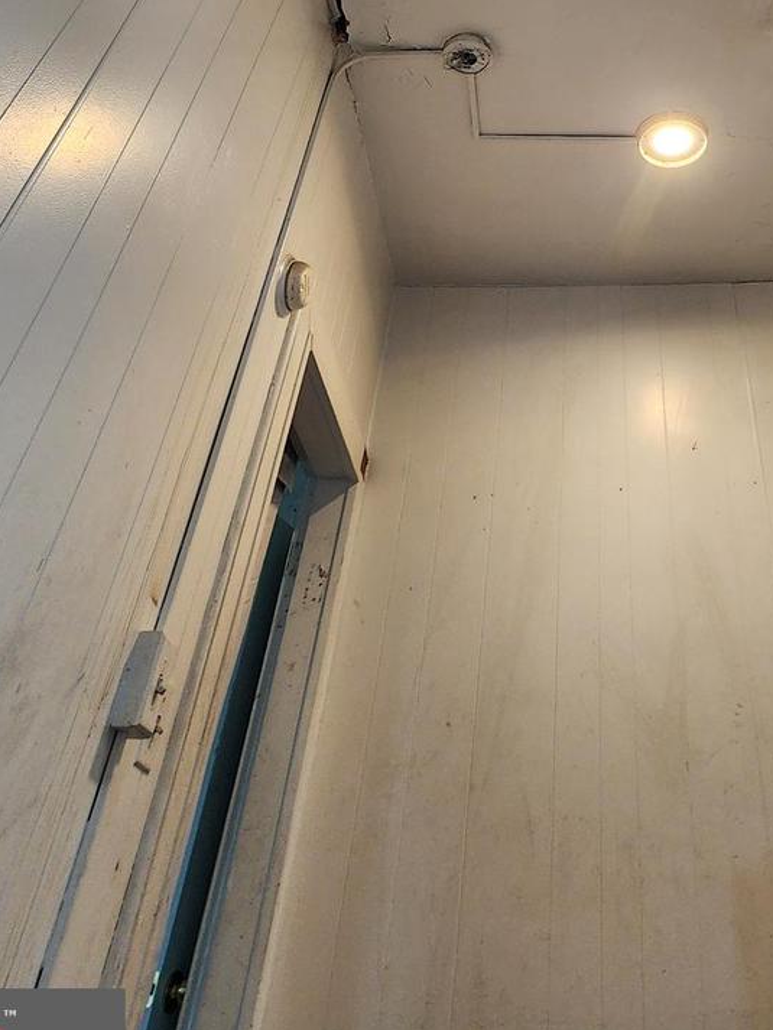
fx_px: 833
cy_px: -3
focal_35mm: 28
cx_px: 597
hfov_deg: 47.5
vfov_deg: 50.9
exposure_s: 1/60
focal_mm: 2.2
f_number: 2.2
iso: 160
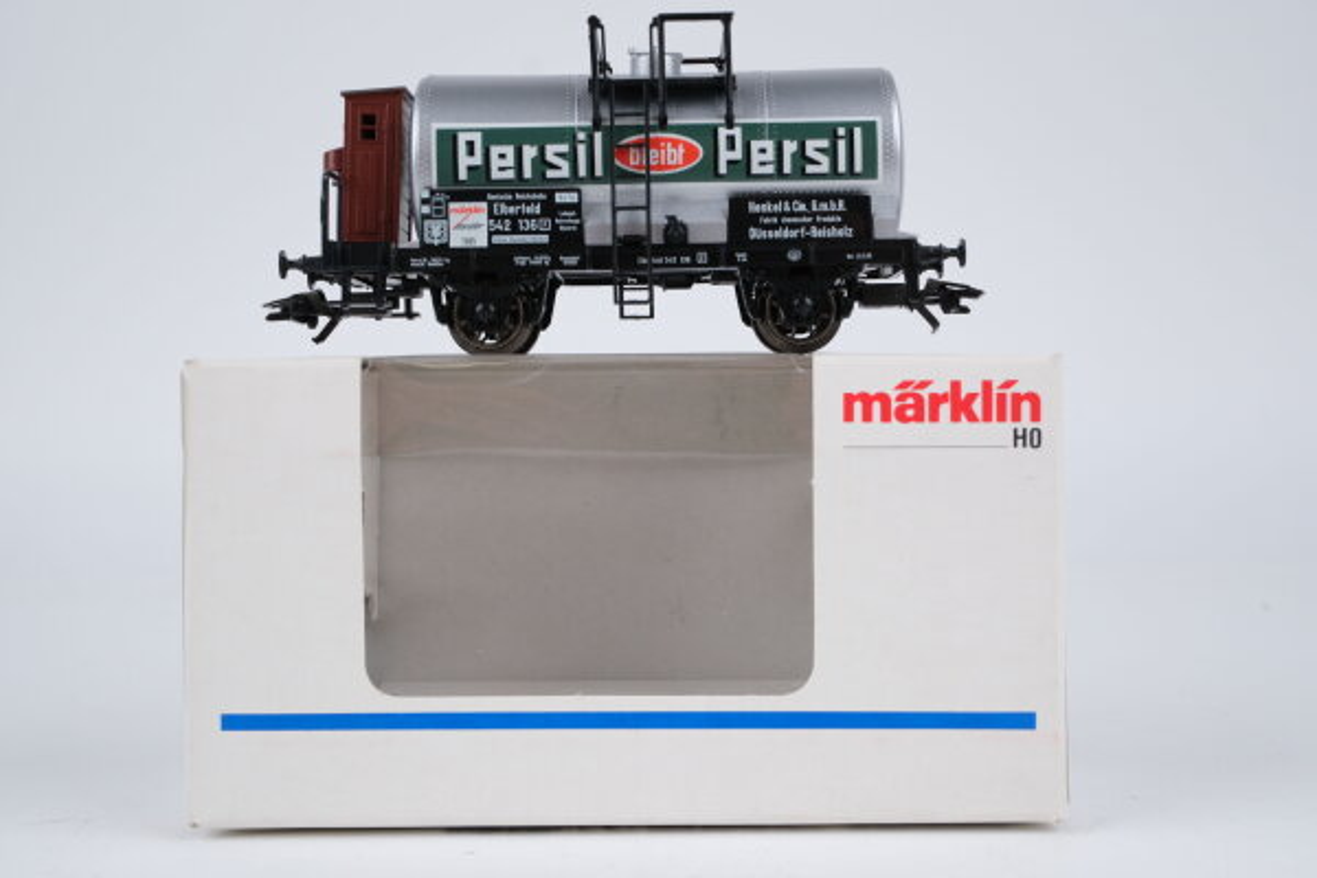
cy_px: 439
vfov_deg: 29.9
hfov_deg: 43.6
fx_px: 1646
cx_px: 658
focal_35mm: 45
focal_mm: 30
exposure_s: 1/125
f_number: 9
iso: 400
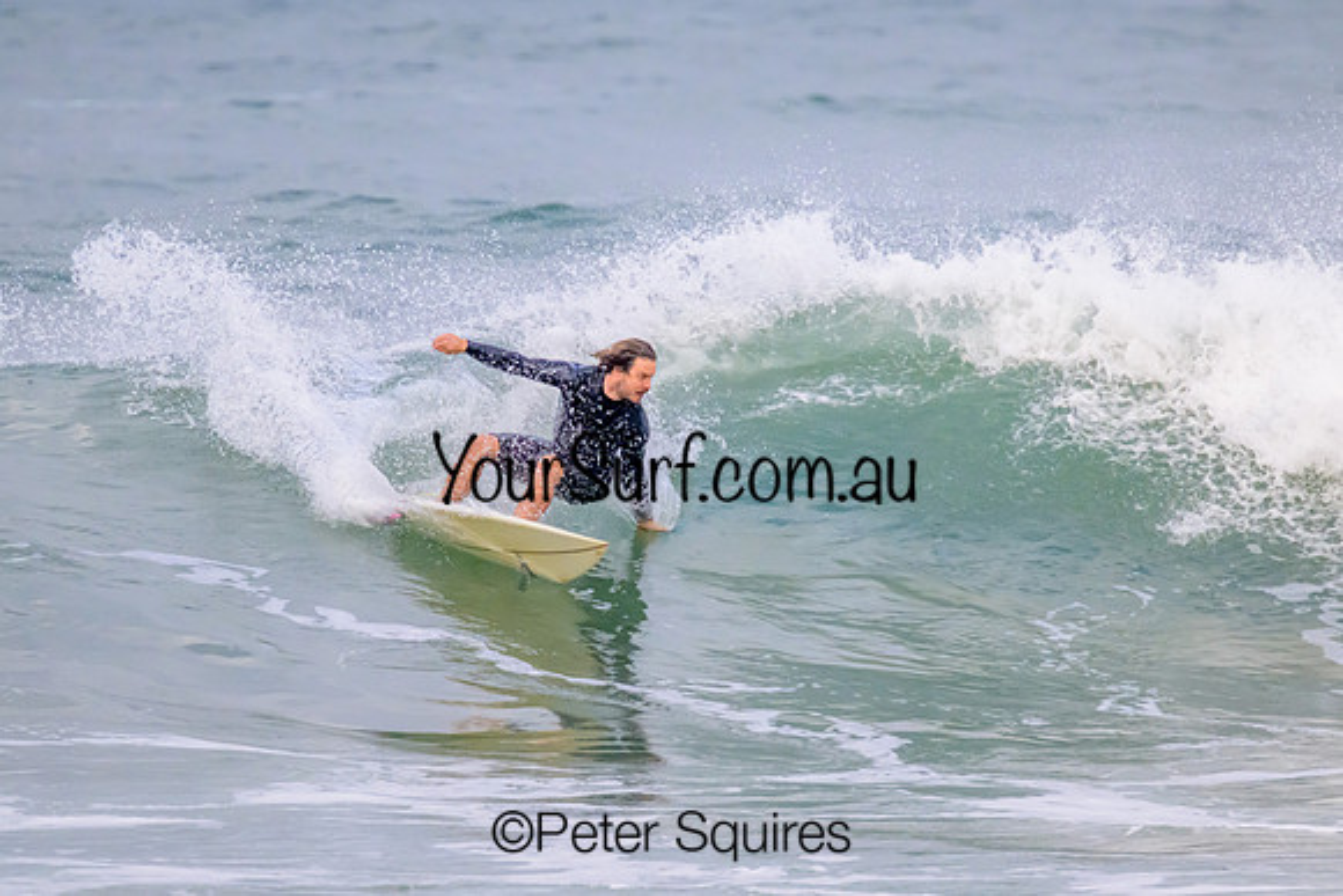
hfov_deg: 2.5
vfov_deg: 1.6
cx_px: 672
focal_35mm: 835
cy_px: 448
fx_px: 31169
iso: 5000
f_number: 11
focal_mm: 800
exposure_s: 1/2000
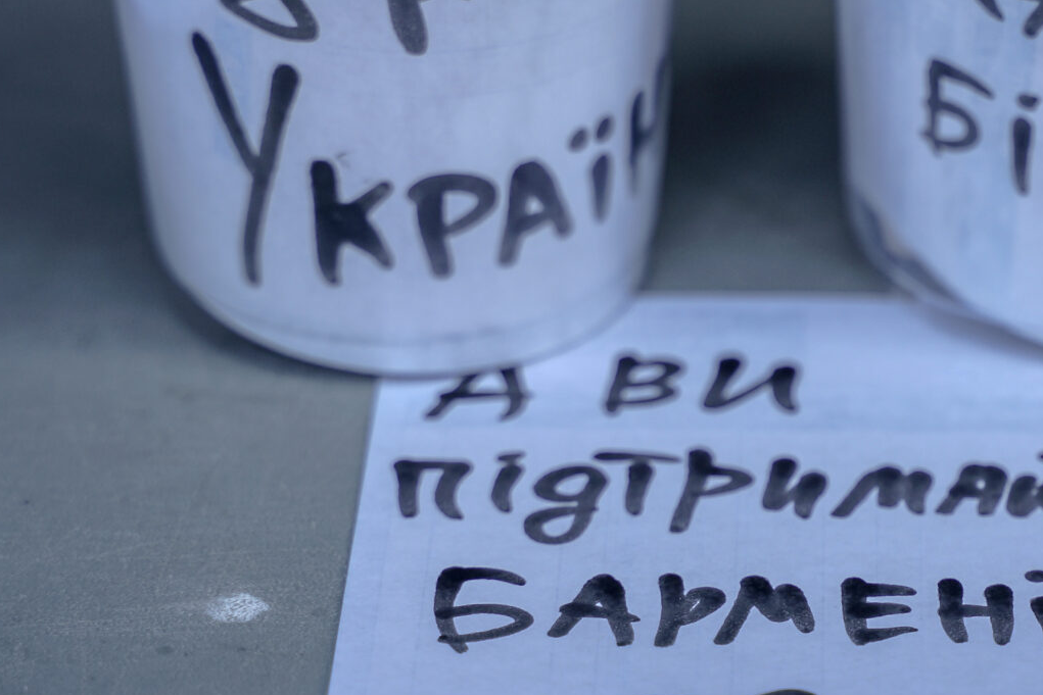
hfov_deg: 10.9
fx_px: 5447
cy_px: 168
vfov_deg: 7.3
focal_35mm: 188
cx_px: 820
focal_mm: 75
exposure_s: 1/160
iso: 100
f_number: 3.5
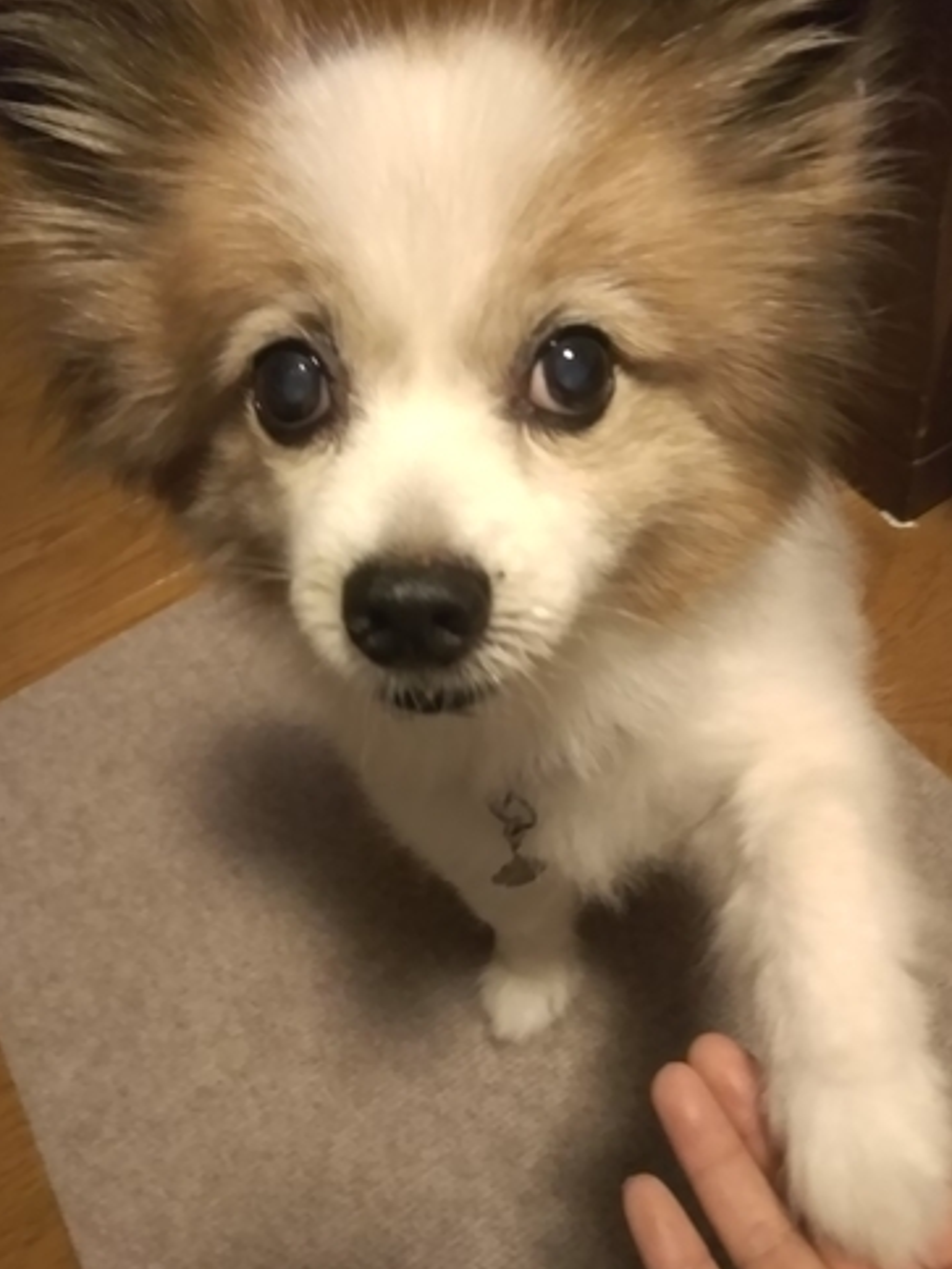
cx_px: 473
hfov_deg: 45.4
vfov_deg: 58.3
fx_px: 1137
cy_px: 624
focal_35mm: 31
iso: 500
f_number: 2.2
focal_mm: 4
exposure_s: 1/20
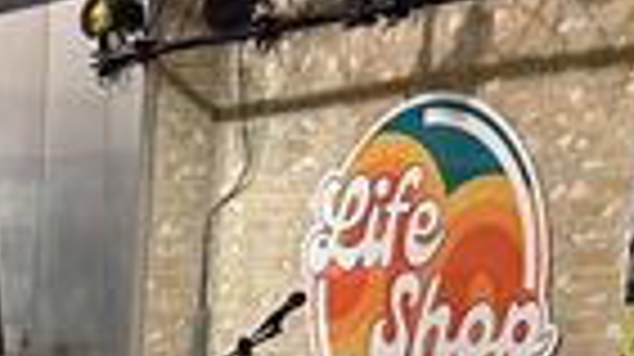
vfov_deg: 8.2
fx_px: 2368
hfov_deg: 13.2
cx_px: -625
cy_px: 714
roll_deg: -0.9
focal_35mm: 141
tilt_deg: -9.6
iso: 125
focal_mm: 5.7
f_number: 1.5
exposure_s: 1/120
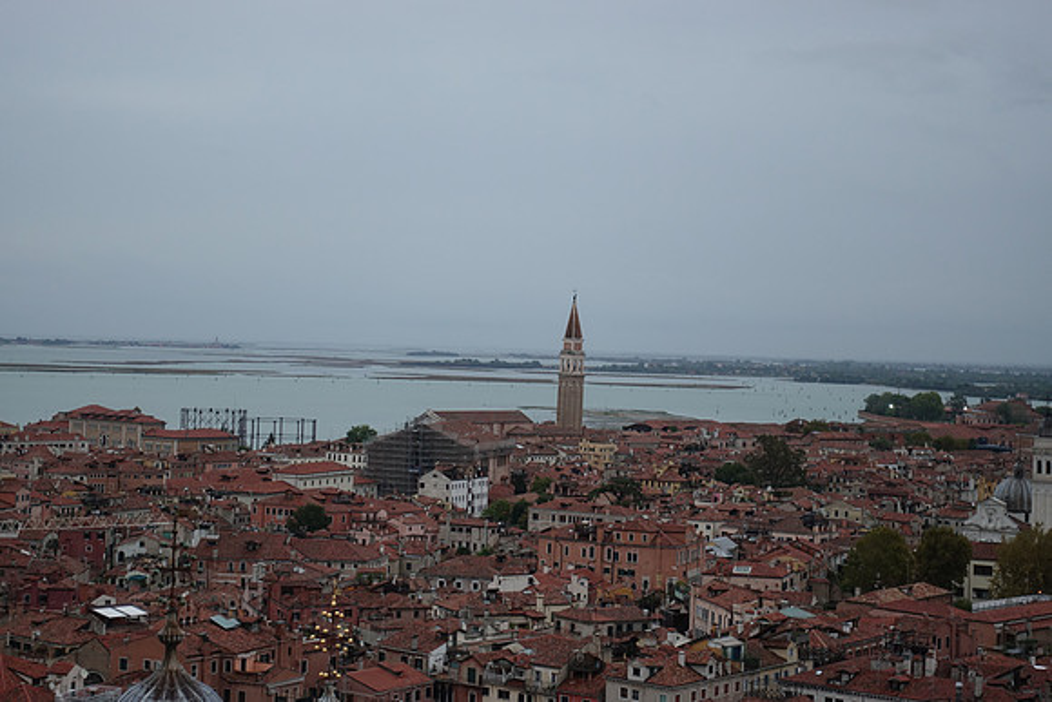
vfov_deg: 19.5
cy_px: 351
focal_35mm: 70
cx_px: 526
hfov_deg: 28.8
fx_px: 2046
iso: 200
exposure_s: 1/80
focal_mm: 25.59
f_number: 2.8
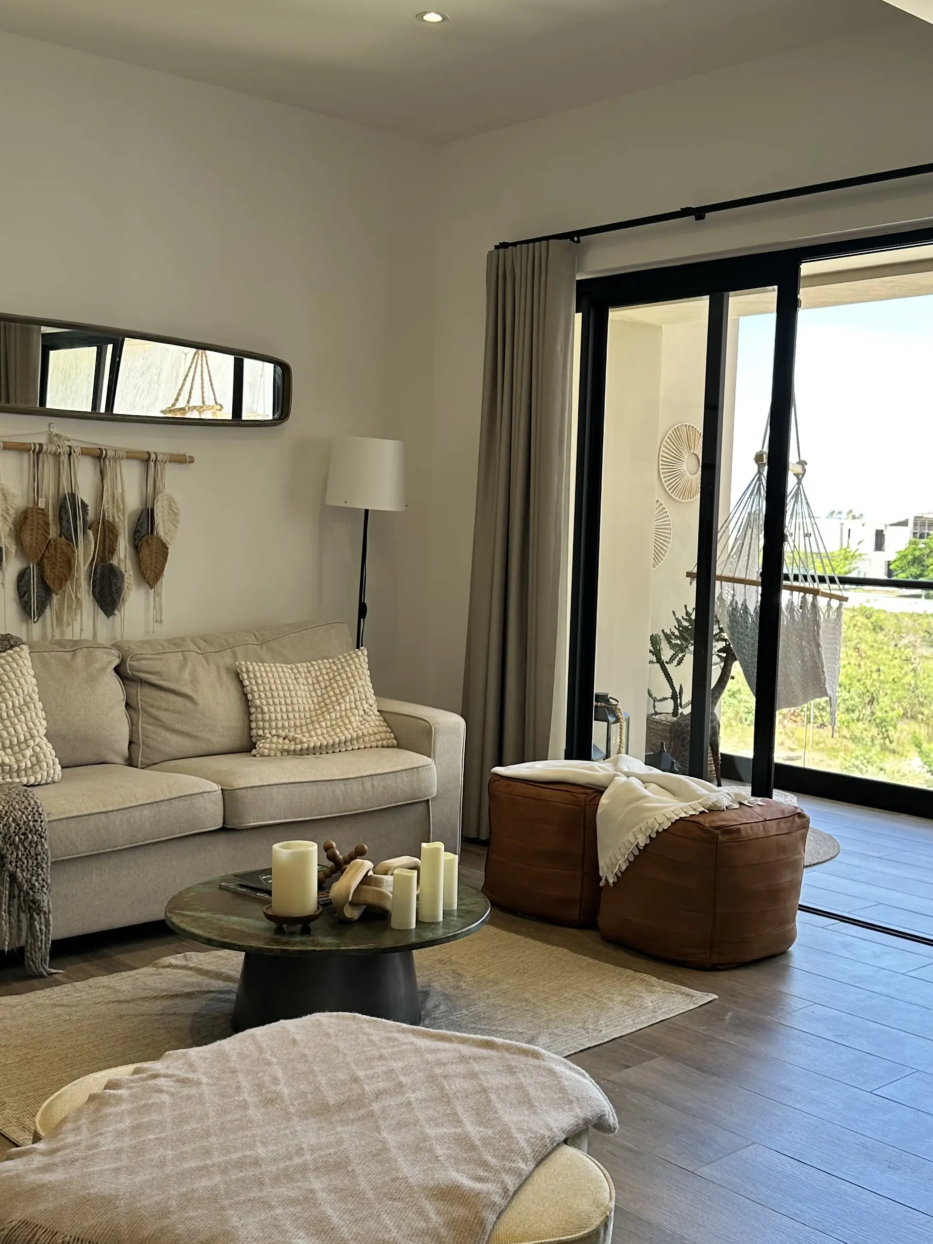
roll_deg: -1.7
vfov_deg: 47.8
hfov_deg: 36.8
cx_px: 512
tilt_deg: -5.0
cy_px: 668
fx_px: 1401
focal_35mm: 39
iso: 80
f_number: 1.78
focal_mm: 6.86
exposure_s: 1/345
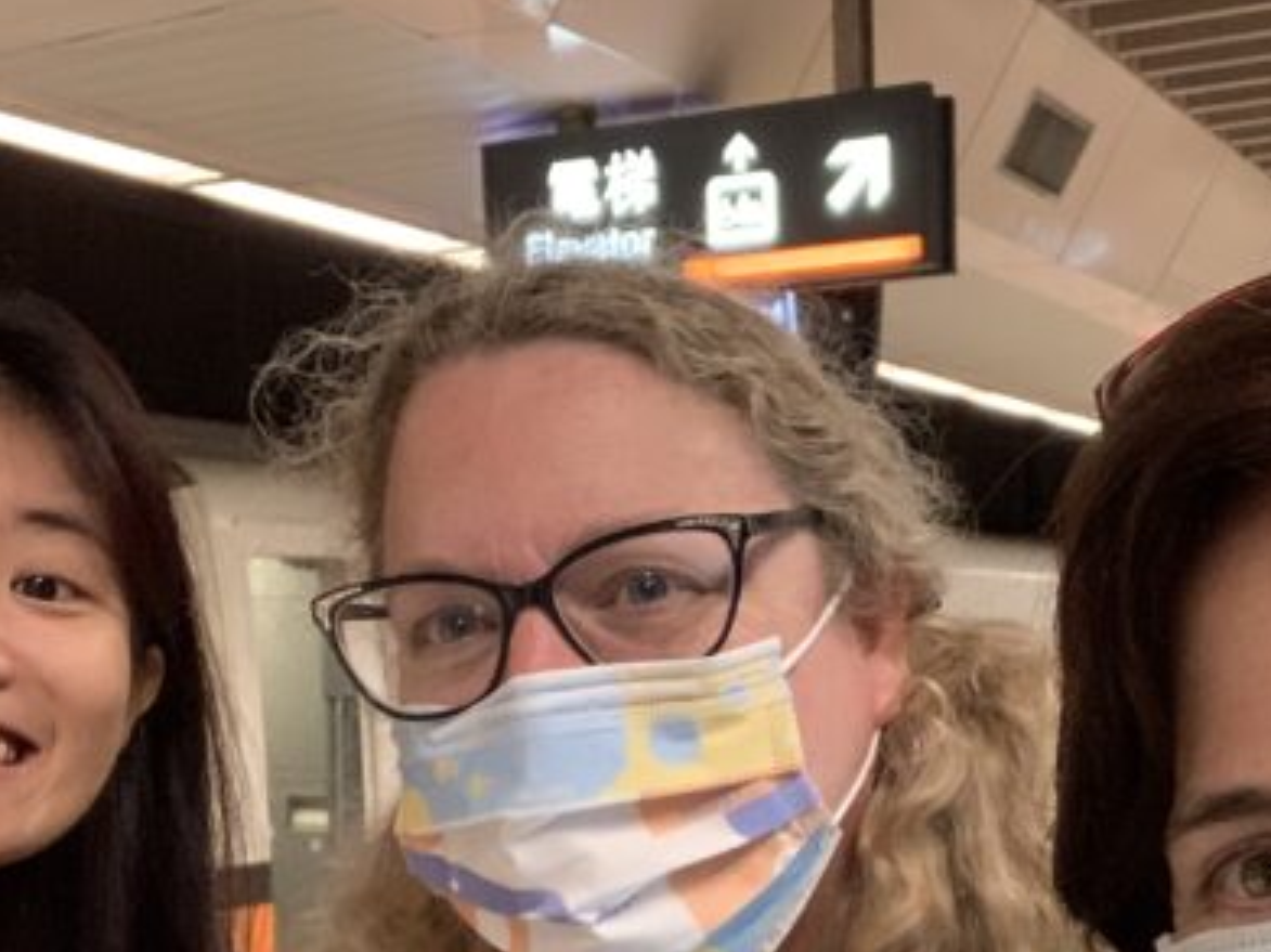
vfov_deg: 24.3
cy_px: 793
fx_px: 2166
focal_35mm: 59
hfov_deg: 32.6
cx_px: 796
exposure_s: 1/30
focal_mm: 2.87
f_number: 2.2
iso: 320
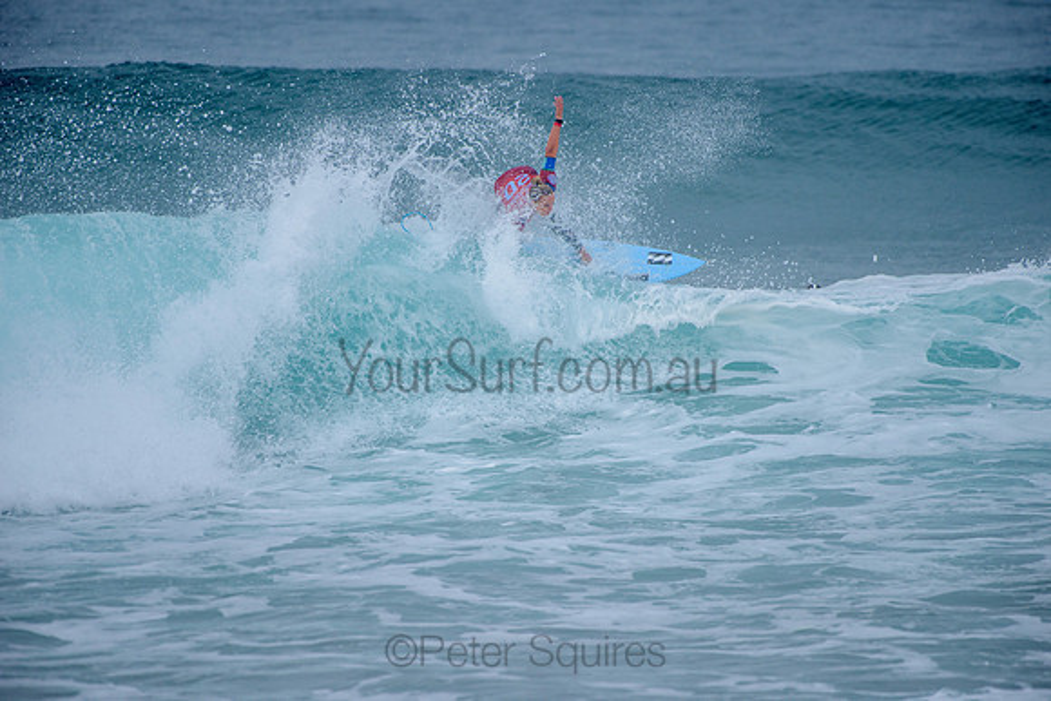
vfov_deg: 2.8
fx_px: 14603
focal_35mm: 500
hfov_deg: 4.1
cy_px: 350
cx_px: 526
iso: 450
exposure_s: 1/2000
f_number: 5.6
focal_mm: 500
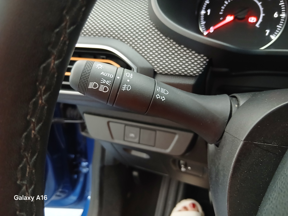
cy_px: 108
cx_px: 144
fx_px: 216
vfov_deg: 53.1
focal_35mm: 26
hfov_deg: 67.3
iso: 500
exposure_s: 1/20
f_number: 1.8
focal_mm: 3.98
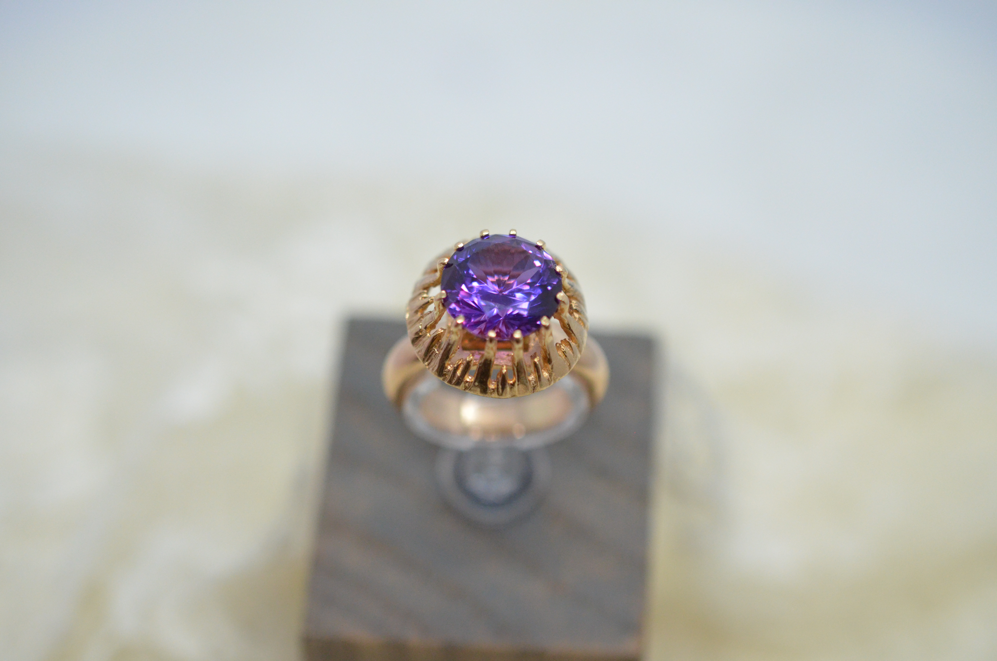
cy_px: 330
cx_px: 498
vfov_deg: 22.5
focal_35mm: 60
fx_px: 1658
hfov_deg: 33.5
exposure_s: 1/2500
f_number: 4
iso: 2500
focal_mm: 40
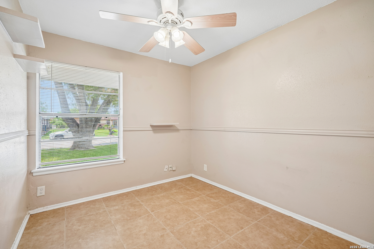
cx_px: 187
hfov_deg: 95.0
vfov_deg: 72.1
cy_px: 124
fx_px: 171
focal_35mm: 16
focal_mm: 16.5
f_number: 8
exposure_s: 1/30
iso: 400
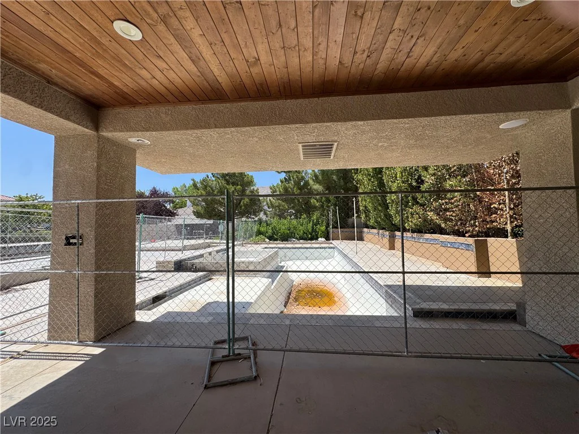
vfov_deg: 85.7
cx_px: 290
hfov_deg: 102.1
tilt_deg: +2.6
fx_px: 234
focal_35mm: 14
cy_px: 217
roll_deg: +1.0
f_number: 2.2
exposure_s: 1/2208
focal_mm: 2.22
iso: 50
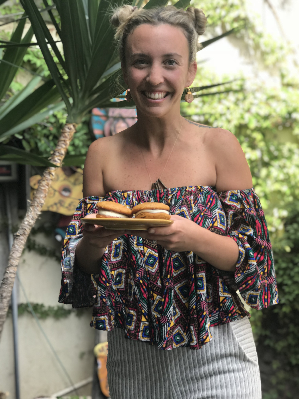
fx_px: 656
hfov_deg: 25.7
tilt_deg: -1.3
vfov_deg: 33.8
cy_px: 200
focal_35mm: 57
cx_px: 150
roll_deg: +0.7
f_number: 2.8
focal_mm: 6.6
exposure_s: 1/120
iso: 20
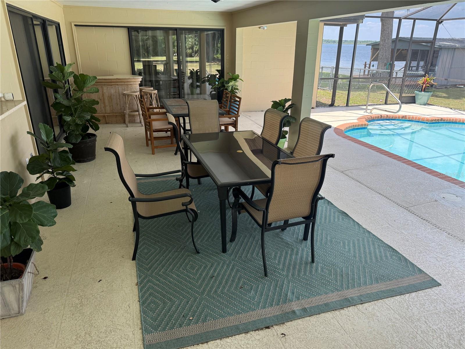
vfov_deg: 56.8
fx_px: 322
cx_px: 232
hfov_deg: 71.6
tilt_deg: -21.8
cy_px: 174
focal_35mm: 24
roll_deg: -1.1
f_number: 1.78
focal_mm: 6.76
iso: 100
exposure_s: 1/484
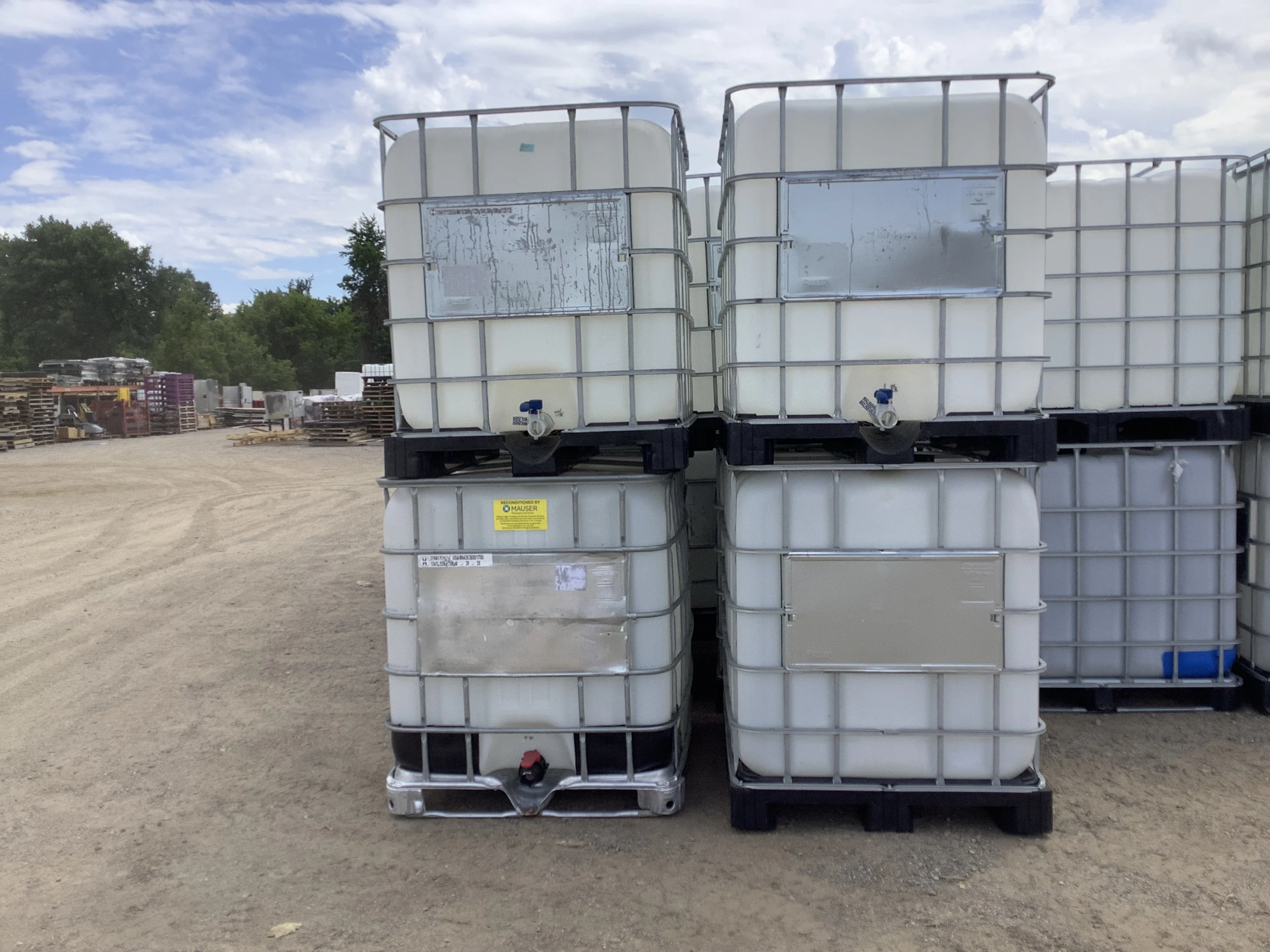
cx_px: 635
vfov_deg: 45.4
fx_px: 1137
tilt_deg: -3.4
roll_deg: +1.3
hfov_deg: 58.4
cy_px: 476
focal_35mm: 31
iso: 25
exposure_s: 1/1404
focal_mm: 3.3
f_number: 2.4
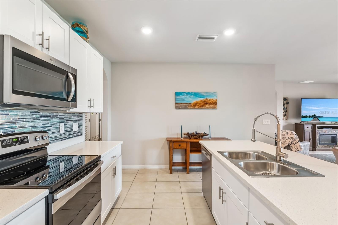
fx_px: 162
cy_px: 112
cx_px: 169
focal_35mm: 17
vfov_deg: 69.6
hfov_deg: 92.5
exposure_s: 1/5
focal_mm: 11.5
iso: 250
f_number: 8
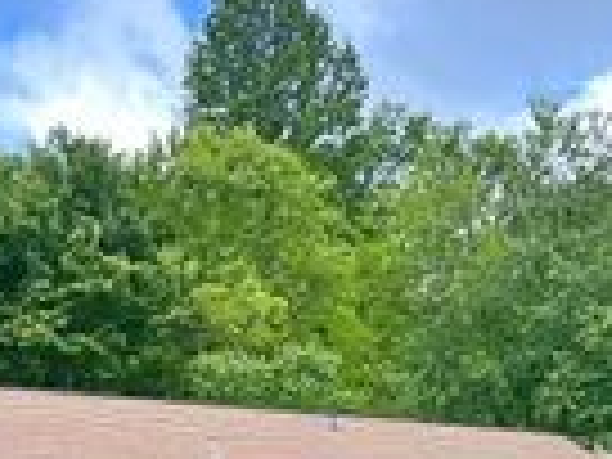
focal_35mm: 88
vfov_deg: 15.9
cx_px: -14
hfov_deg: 21.4
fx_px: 1556
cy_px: 596
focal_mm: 6.86
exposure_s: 1/580
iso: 80
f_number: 1.78
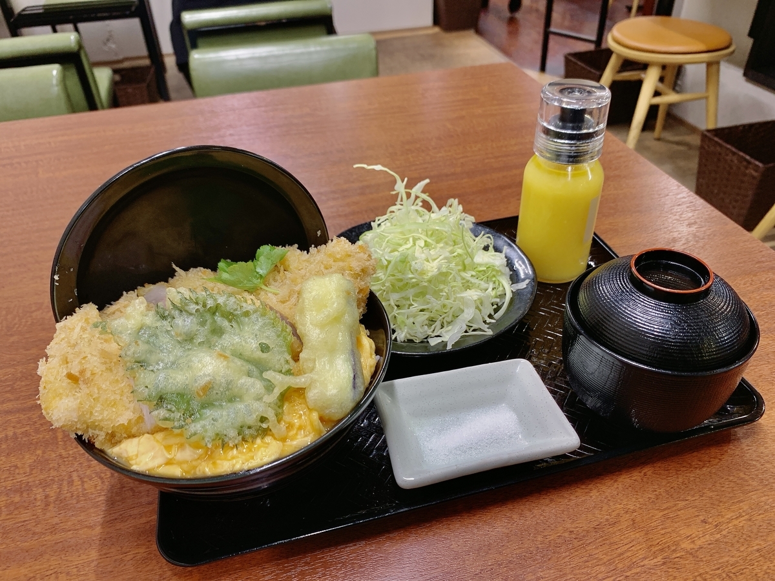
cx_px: 388
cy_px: 290
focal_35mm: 26
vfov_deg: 53.1
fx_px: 582
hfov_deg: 67.3
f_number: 1.8
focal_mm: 4.25
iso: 100
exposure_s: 1/60
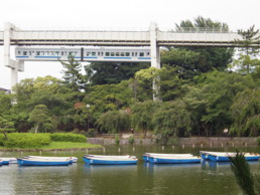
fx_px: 511
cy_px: 73
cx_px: 80
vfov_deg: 21.6
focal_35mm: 68
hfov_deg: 28.3
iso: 200
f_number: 1.9
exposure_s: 1/400
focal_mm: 8.5
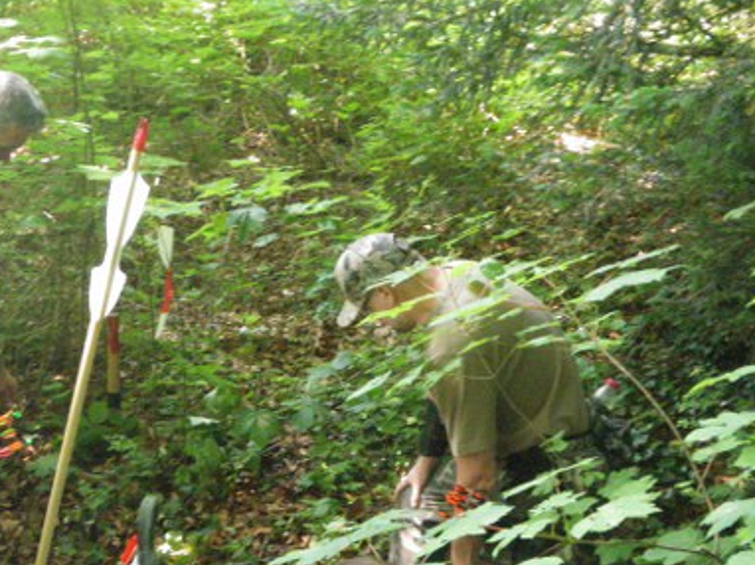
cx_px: 294
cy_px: 365
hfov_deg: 33.7
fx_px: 1242
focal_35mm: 57
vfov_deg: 25.5
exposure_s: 1/50
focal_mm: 6.1
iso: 640
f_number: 3.8
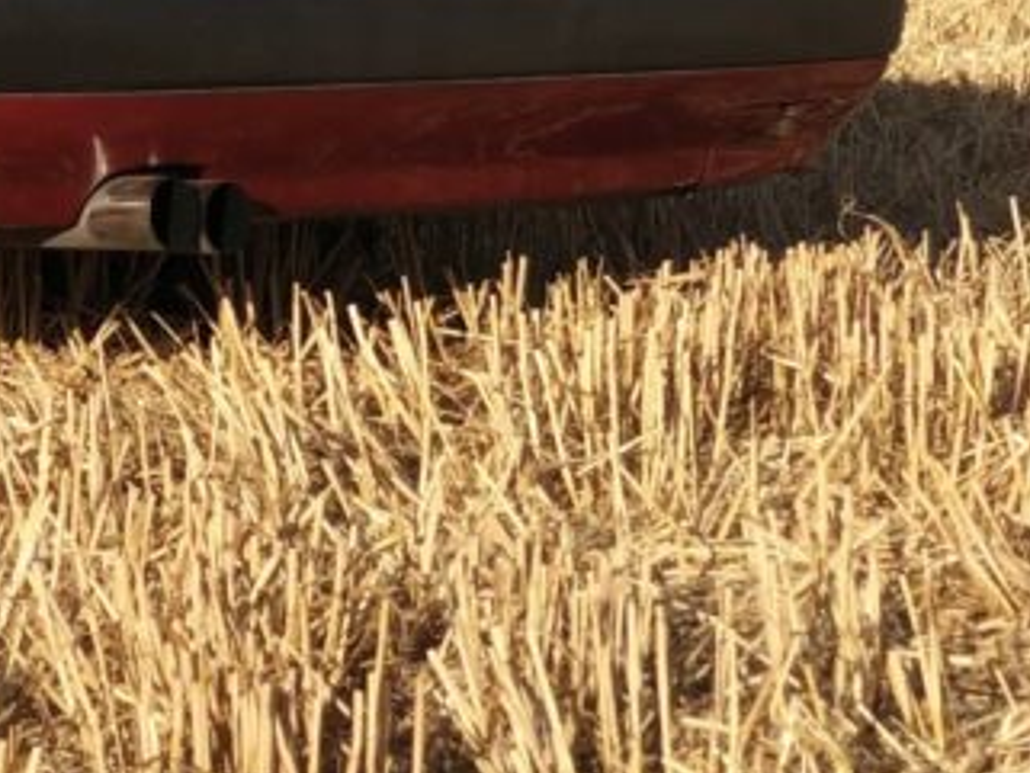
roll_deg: -1.6
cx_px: -610
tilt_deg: -3.1
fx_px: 4941
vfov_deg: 8.8
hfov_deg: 11.3
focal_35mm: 166
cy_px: -237
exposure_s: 1/899
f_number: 2.4
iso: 16
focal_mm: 6
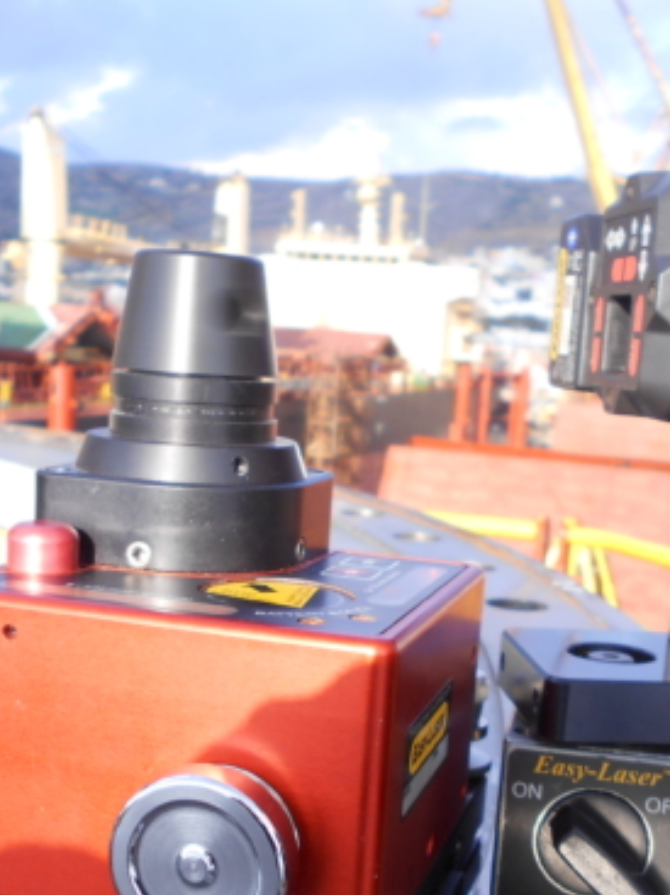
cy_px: 643
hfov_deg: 29.1
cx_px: 364
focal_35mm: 50
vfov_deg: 37.5
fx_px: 1291
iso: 80
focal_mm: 4.6
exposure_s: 1/200
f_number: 3.2
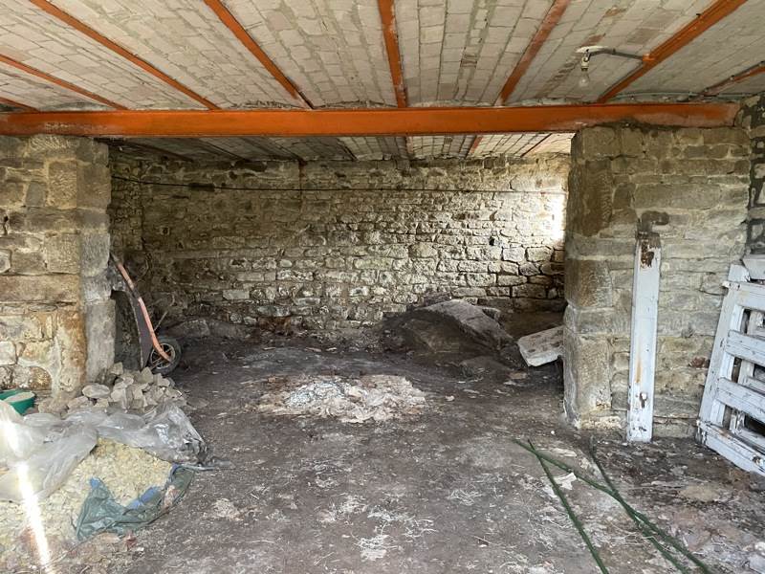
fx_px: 575
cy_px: 287
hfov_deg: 67.3
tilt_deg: -3.8
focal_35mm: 26
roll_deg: -0.1
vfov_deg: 53.1
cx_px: 382
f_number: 1.6
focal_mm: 4.2
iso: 250
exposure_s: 1/60
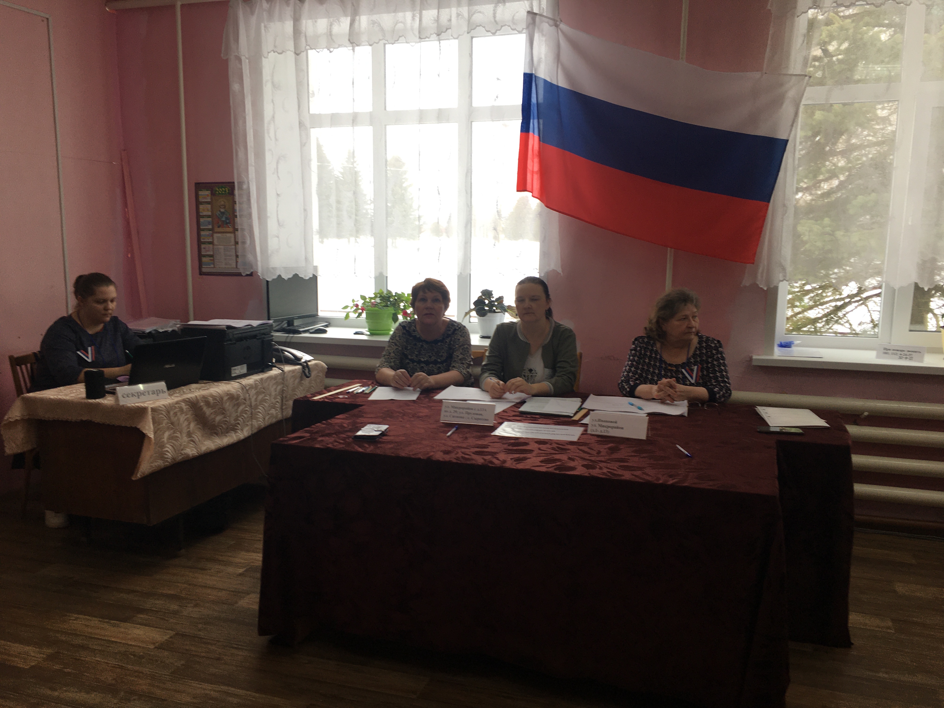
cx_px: 472
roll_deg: +0.1
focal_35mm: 29
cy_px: 354
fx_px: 791
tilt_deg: -7.2
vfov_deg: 48.2
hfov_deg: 61.7
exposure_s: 1/105
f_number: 2.2
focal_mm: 4.15
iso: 25
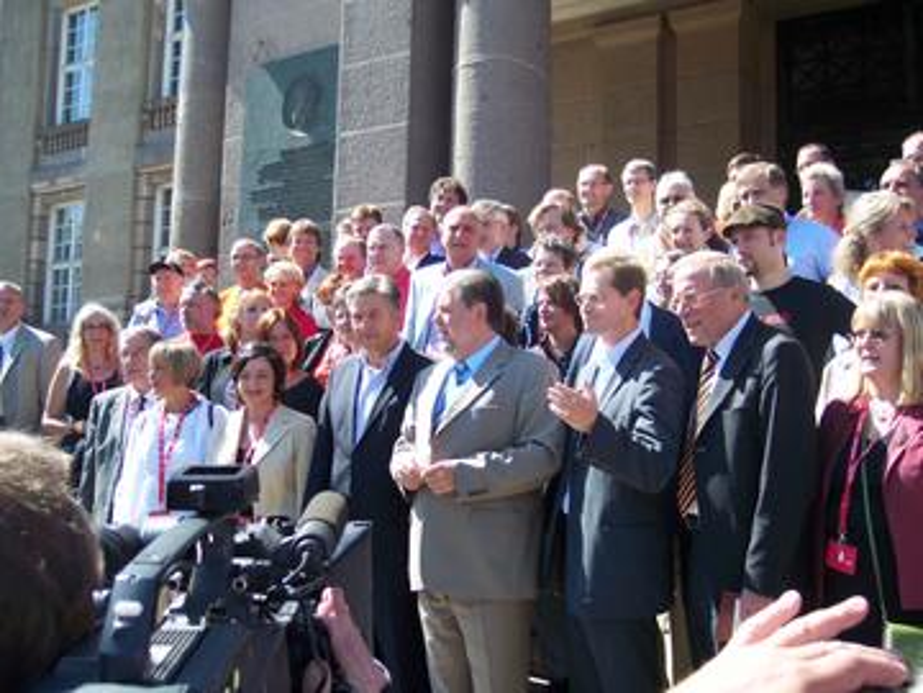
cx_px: 462
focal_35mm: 38
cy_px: 346
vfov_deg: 37.7
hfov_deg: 49.0
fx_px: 1013
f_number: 2.8
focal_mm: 8
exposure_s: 1/700
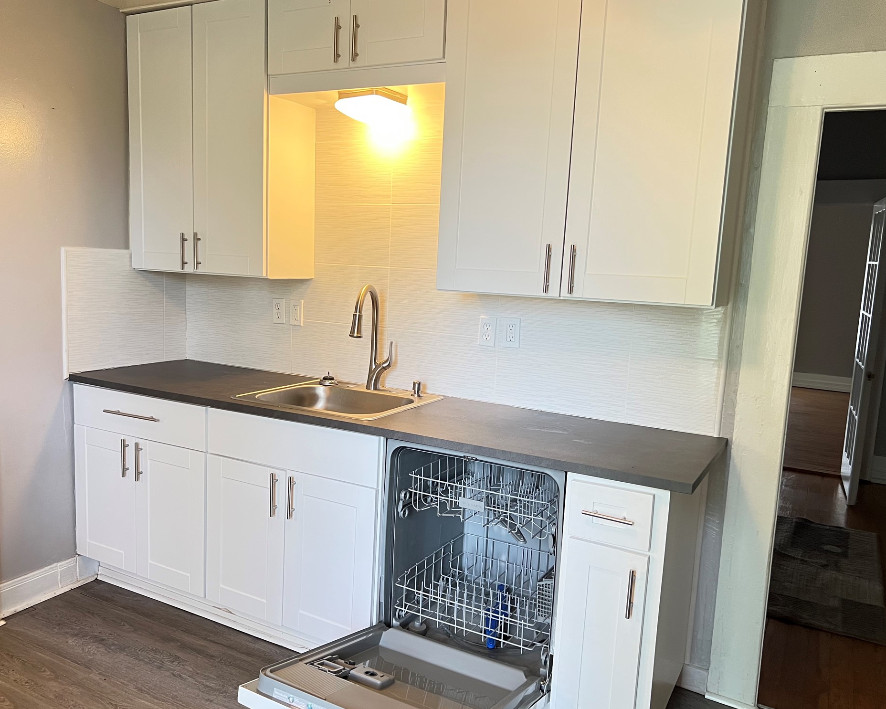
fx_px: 734
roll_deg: -2.8
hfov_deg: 62.2
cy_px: 358
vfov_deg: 51.5
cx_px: 424
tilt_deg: -7.7
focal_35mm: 28
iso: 250
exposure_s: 1/60
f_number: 1.5
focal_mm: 5.7
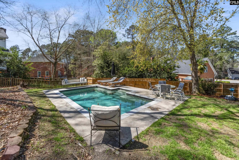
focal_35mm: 16
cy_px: 80
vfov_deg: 74.6
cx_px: 120
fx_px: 105
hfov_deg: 97.6
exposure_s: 1/500
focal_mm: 10.5
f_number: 8
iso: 250
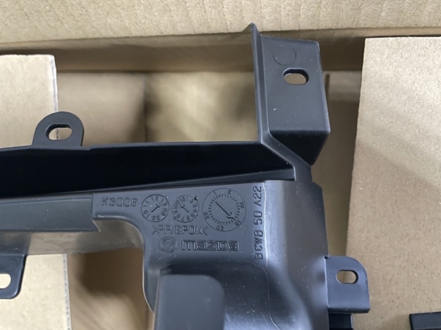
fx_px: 331
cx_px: 220
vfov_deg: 53.0
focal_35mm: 26
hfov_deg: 67.3
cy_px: 165
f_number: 1.6
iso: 1000
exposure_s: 1/25
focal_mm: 4.2
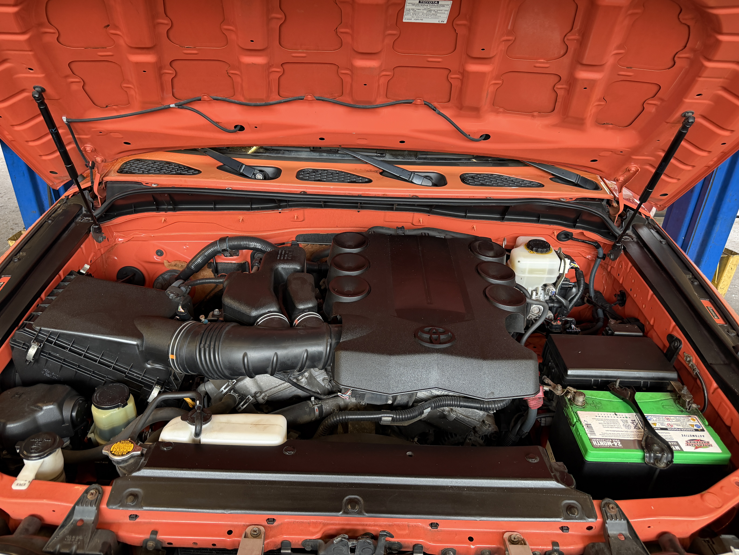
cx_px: 355
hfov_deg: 69.4
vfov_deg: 54.9
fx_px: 534
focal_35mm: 25
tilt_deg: -29.5
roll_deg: -0.8
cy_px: 268
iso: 200
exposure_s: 1/60
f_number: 1.78
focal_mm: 6.76
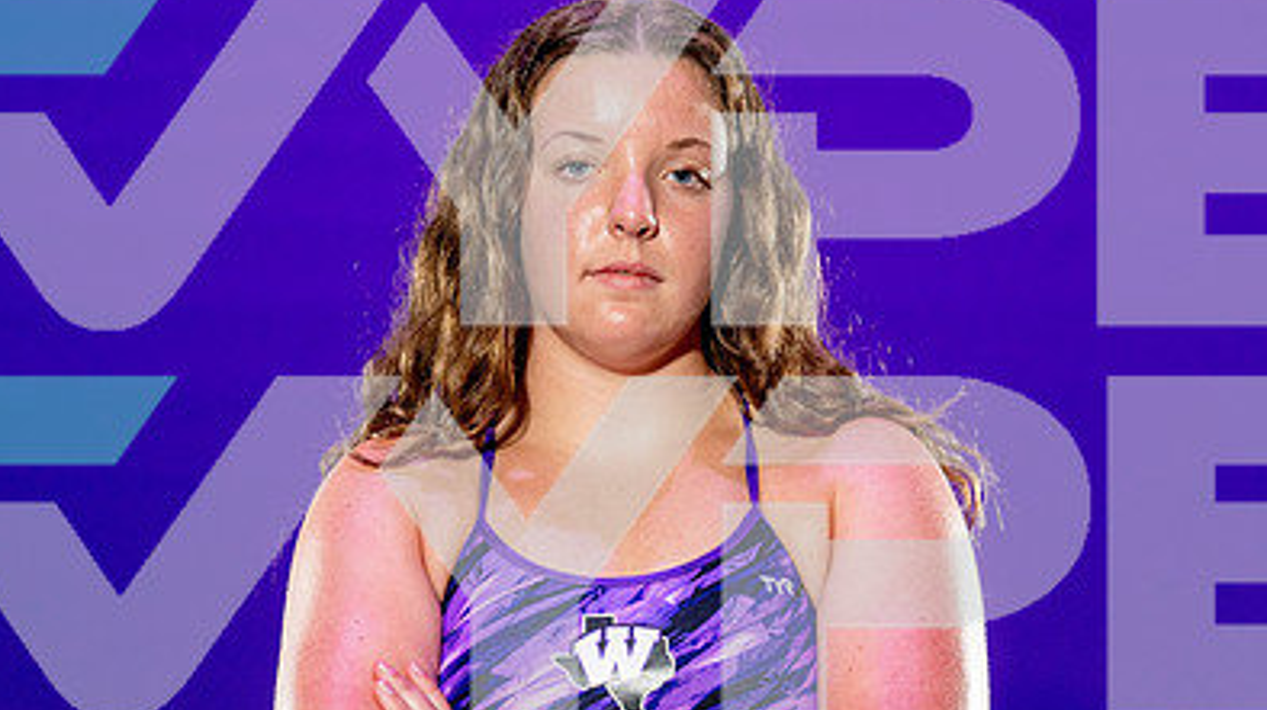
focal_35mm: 88
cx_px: 659
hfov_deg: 24.2
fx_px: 2954
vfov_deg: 13.7
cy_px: 548
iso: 2500
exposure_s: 1/250
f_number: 7.1
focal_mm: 57
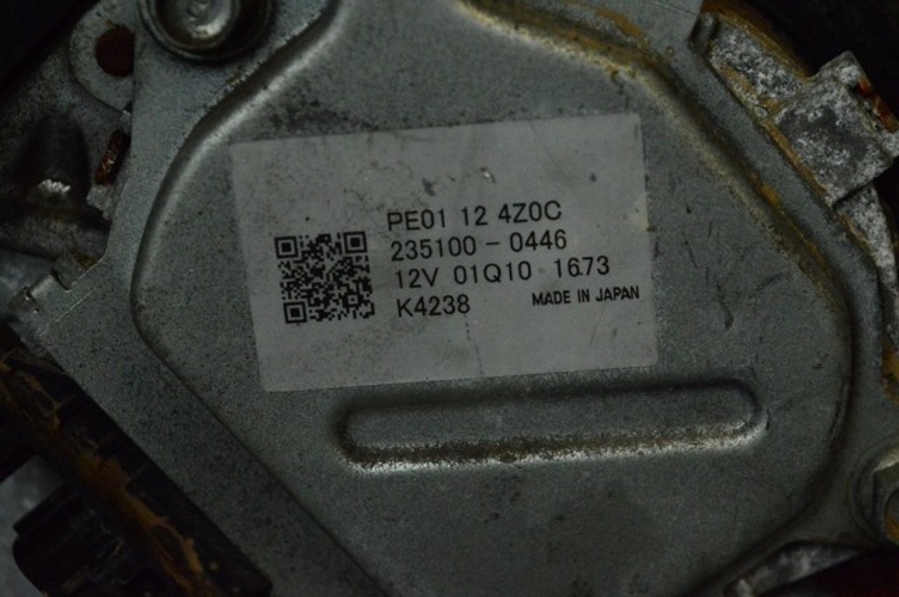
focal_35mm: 82
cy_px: 298
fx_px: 2058
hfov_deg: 24.6
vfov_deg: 16.5
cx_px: 450
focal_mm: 55
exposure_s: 1/1000
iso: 6400
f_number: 5.6
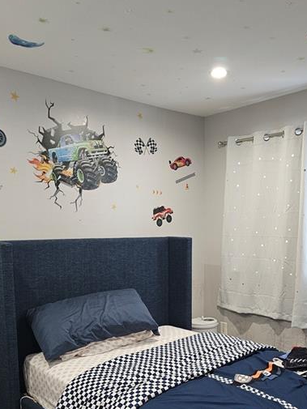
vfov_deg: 51.1
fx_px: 414
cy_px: 290
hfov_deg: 40.6
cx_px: 175
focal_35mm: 35
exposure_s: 1/60
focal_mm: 6.3
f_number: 1.7
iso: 640
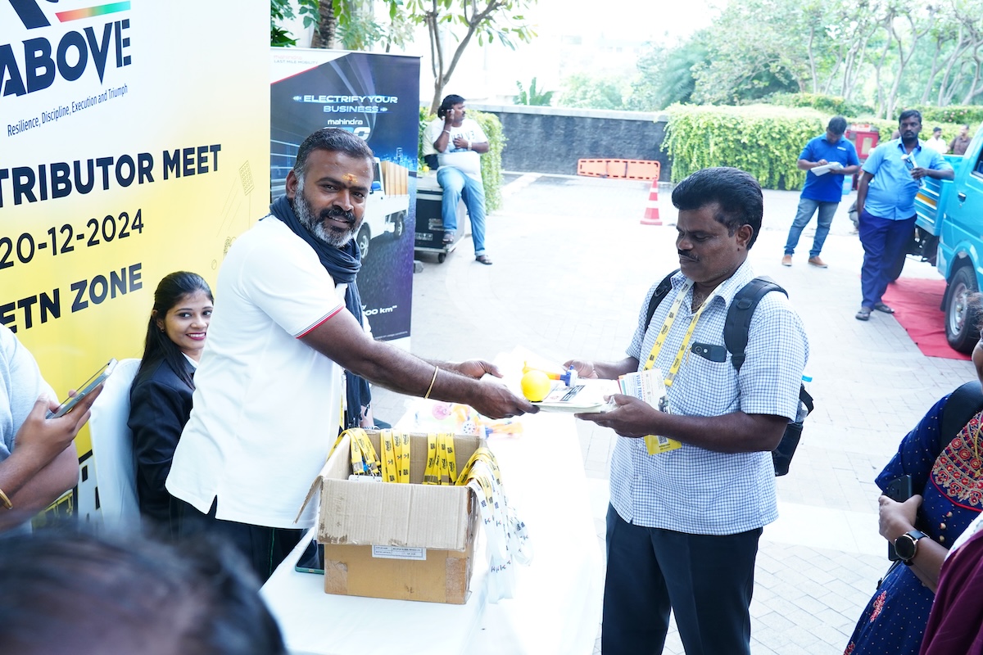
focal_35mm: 33
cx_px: 492
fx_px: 901
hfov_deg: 57.2
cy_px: 328
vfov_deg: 40.0
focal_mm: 33
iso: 1600
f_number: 6.3
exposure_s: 1/200
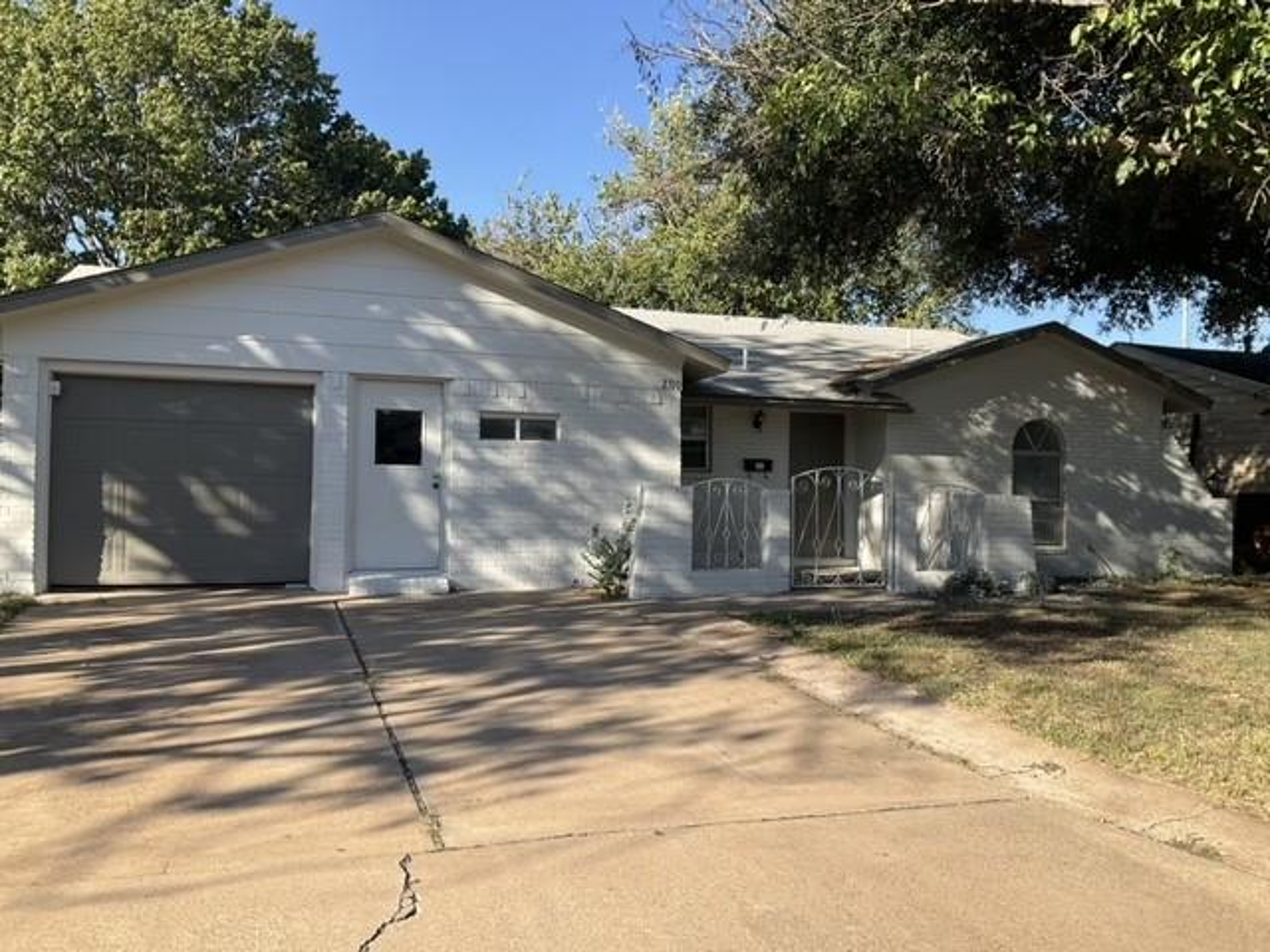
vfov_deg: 48.2
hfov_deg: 61.7
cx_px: 635
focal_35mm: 29
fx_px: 1064
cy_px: 476
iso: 25
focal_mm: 3
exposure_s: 1/962
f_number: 1.8
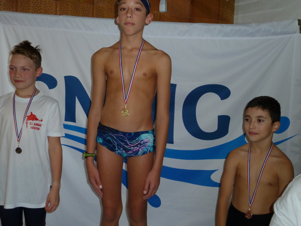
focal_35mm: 42
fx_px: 365
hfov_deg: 44.8
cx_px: 150
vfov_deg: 34.3
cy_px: 113
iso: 250
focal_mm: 6.9
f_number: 3.7
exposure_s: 1/30
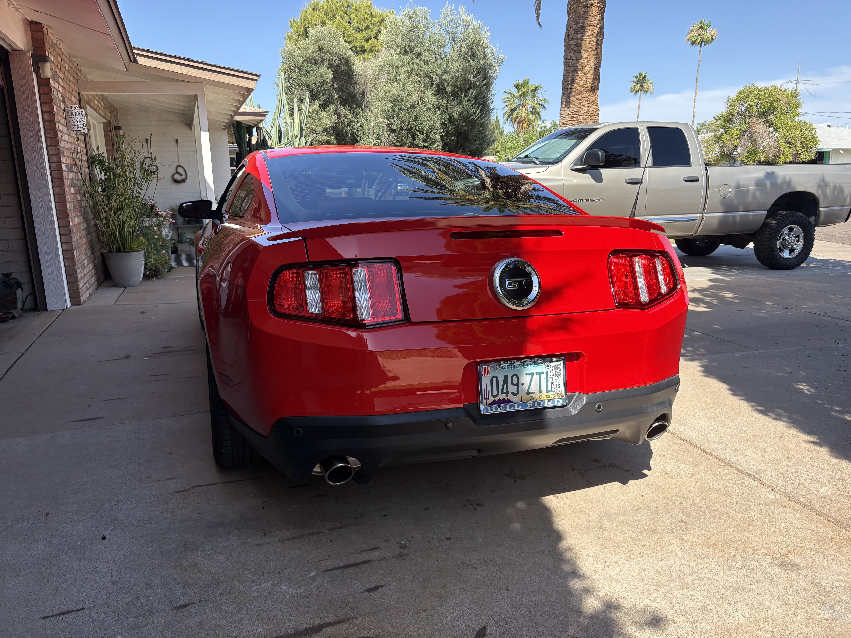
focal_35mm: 26
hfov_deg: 67.3
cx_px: 426
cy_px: 319
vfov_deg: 53.1
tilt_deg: -12.4
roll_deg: +1.6
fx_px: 639
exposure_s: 1/1393
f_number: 1.6
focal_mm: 5.96
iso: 50
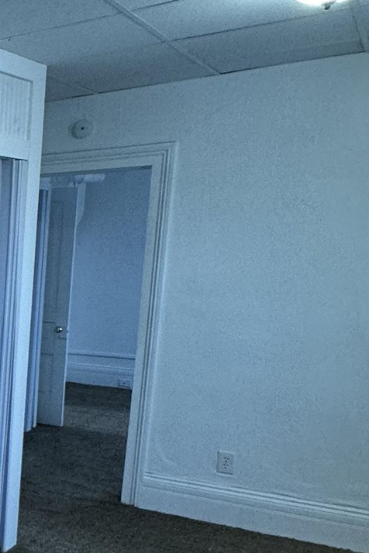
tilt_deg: -9.1
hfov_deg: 21.2
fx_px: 723
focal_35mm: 47
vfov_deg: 41.3
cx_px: -263
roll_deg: +0.7
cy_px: 373
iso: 160
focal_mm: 2.22
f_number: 2.2
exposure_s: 1/120
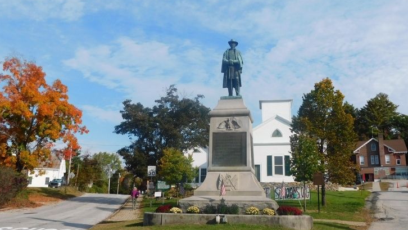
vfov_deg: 32.9
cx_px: 210
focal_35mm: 36
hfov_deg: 55.3
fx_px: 390
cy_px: 118
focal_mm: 5.3
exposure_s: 1/400
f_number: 6.4
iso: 125
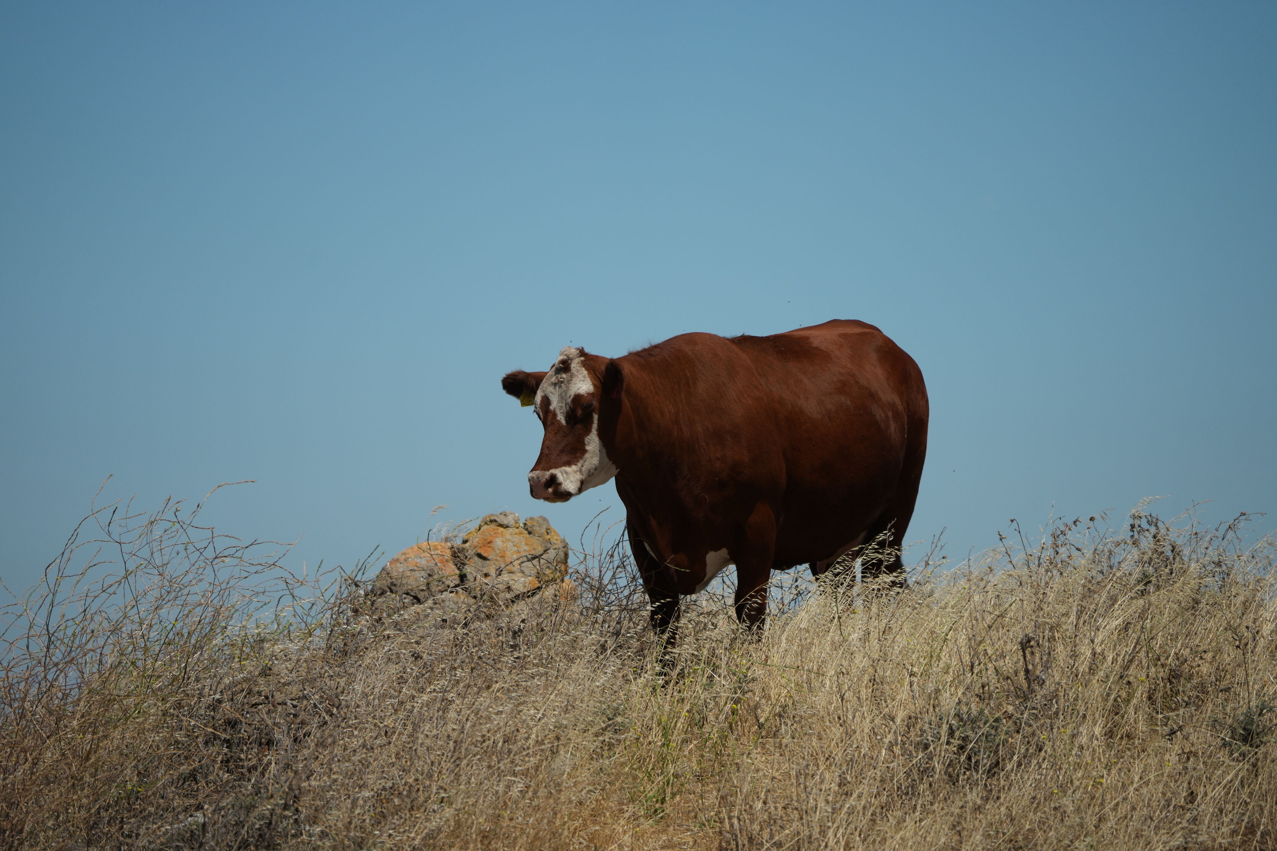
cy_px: 426
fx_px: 14188
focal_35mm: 400
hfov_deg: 5.2
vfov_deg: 3.4
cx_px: 638
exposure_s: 1/2500
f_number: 6.3
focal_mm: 400
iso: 320
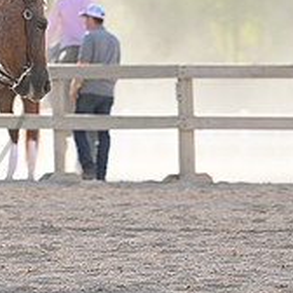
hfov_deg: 3.0
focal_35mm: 586
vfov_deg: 3.0
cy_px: 50
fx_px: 5612
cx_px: -171
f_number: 5
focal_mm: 200
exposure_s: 1/2000
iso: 1000
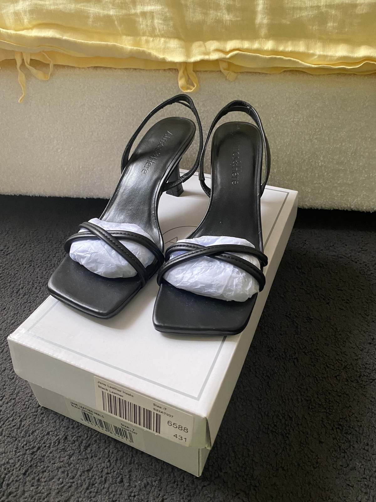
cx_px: 188
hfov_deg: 53.1
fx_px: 377
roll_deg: +0.4
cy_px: 251
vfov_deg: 67.3
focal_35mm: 26
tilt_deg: -38.4
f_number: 1.8
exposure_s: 1/54
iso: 500
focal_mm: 4.25
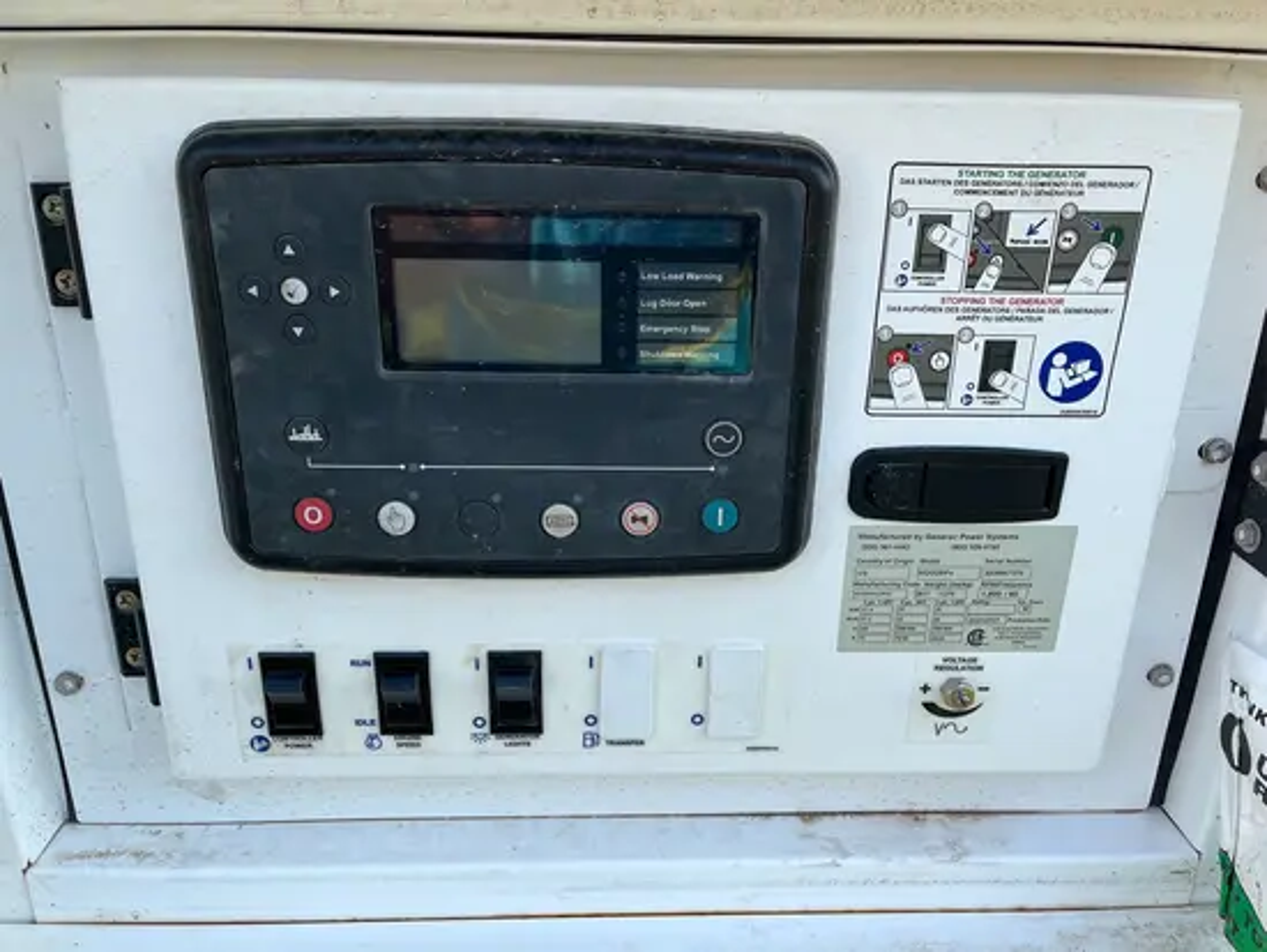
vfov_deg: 53.1
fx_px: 952
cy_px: 476
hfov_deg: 67.3
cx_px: 634
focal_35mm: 26
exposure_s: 1/751
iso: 50
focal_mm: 5.1
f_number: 1.6
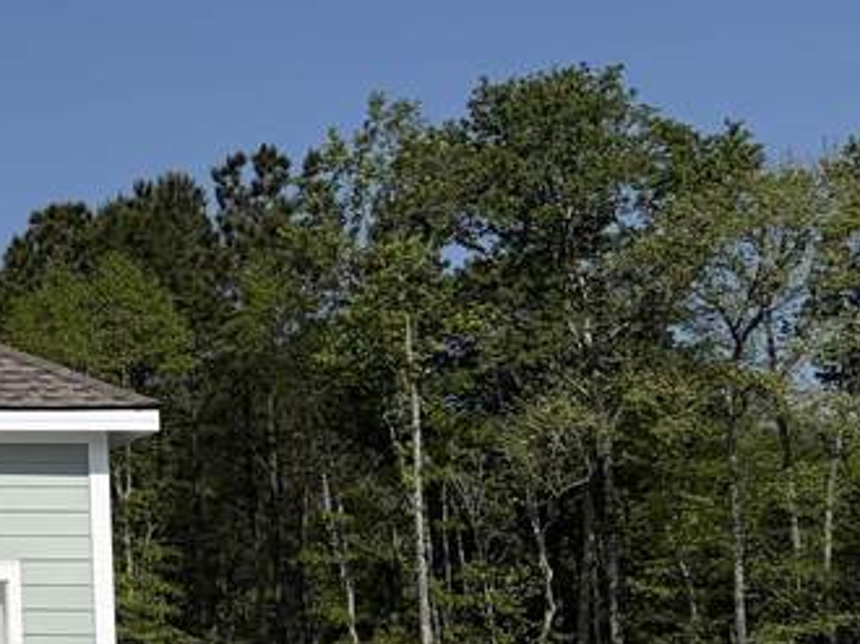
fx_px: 2507
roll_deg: +0.2
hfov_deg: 16.4
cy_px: 394
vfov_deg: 14.6
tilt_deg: +8.1
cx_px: -683
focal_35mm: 101
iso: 50
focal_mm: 5.96
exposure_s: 1/8850
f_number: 1.6
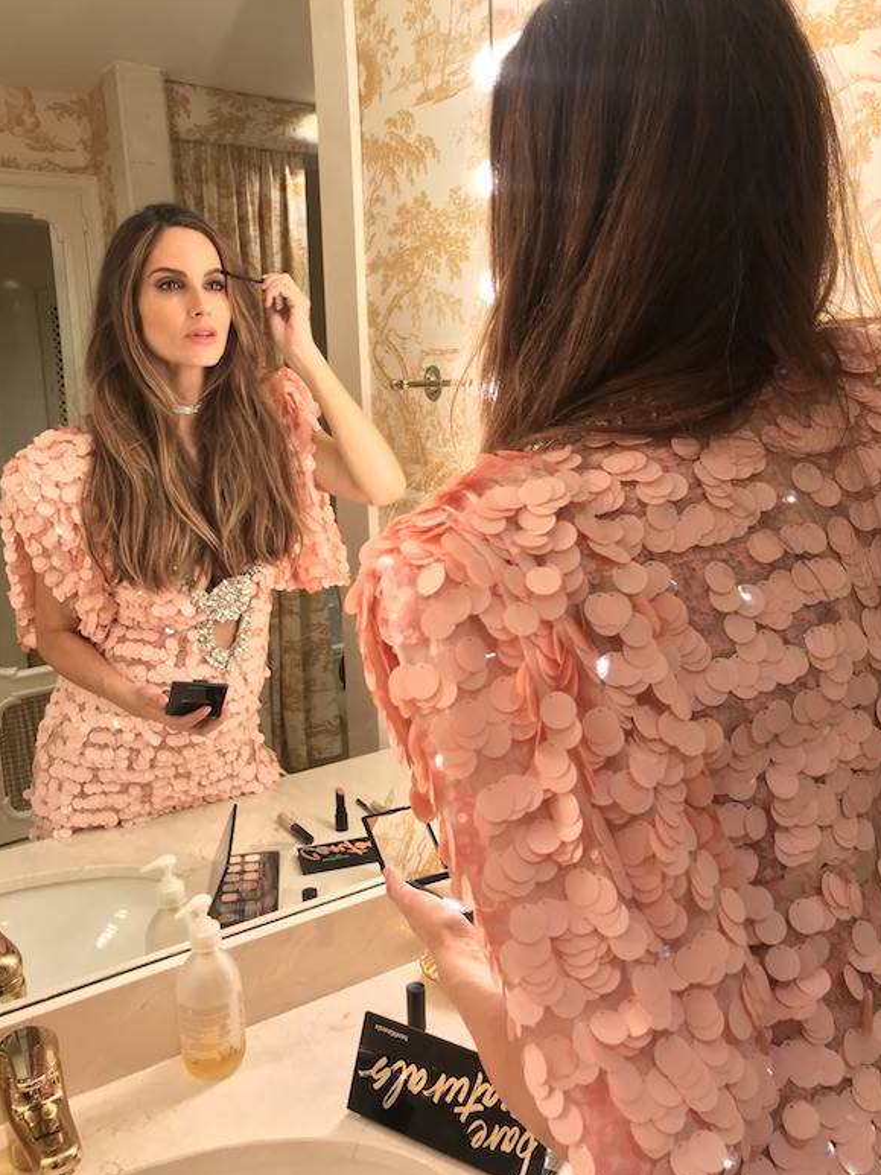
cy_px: 574
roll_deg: +3.0
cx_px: 453
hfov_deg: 48.2
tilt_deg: -9.9
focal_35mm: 29
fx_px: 984
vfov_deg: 61.7
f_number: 1.8
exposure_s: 1/33
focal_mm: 3.99
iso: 32
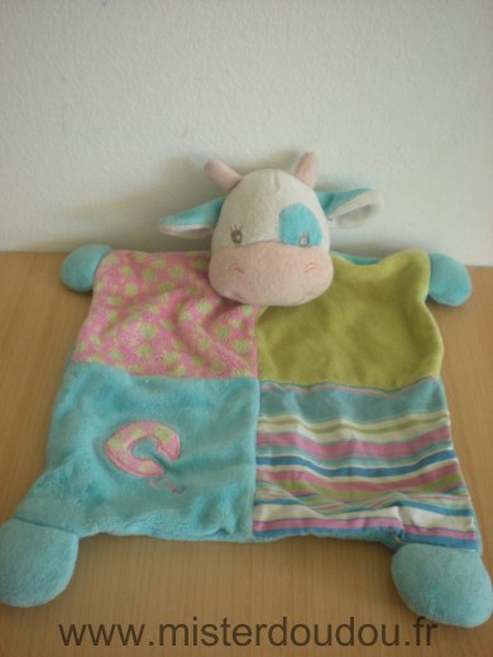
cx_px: 246
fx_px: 722
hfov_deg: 37.7
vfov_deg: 49.0
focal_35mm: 38
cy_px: 328
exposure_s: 1/32.7
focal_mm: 6.3
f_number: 3.1
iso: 200
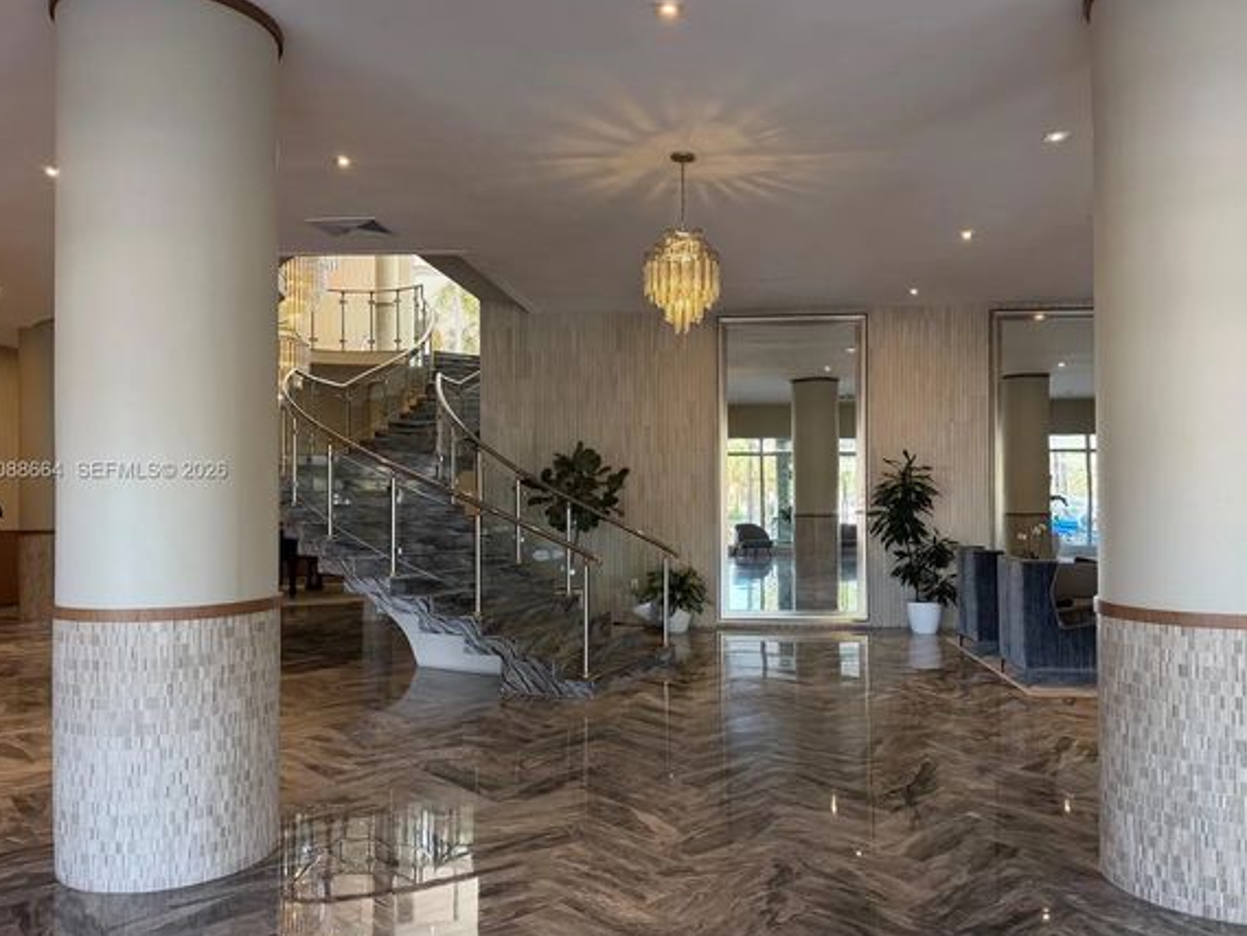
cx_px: 655
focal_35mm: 27
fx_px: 973
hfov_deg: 65.3
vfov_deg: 51.4
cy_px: 471
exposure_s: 1/120
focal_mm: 6.76
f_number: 1.78
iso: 250
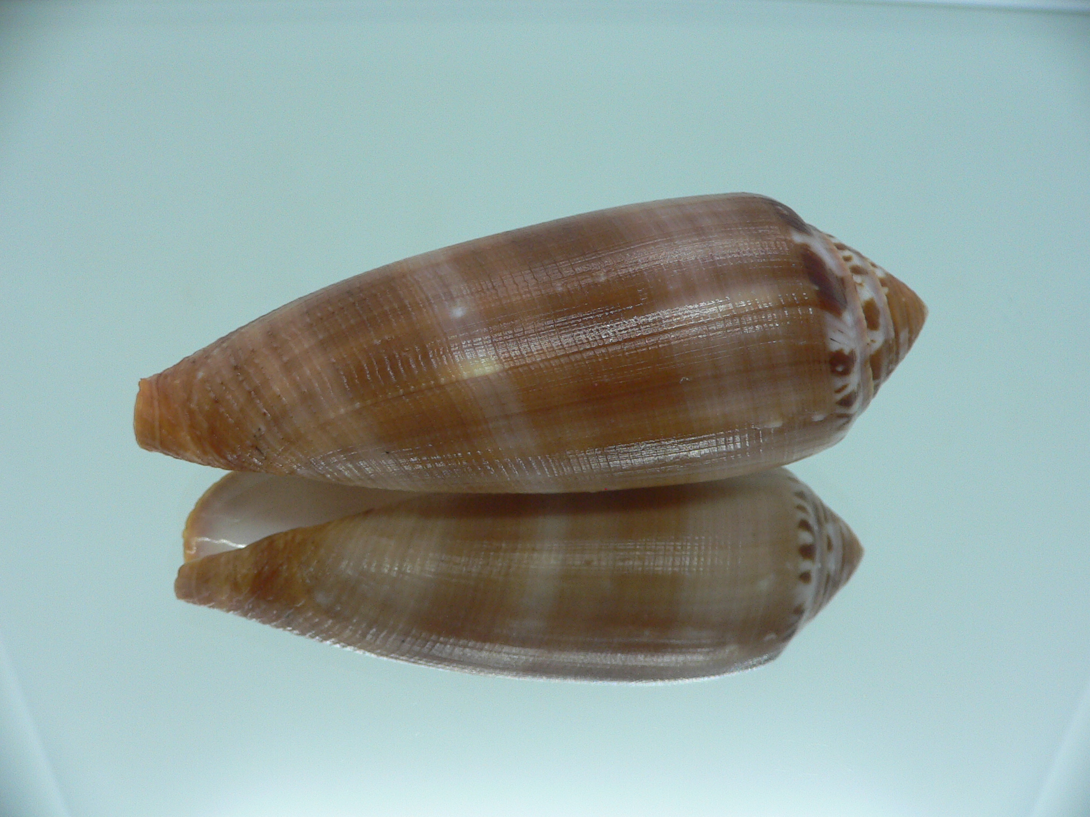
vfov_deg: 40.7
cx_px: 545
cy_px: 408
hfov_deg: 52.6
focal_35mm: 35
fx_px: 1102
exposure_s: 1/60
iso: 100
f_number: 2.8
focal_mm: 4.6
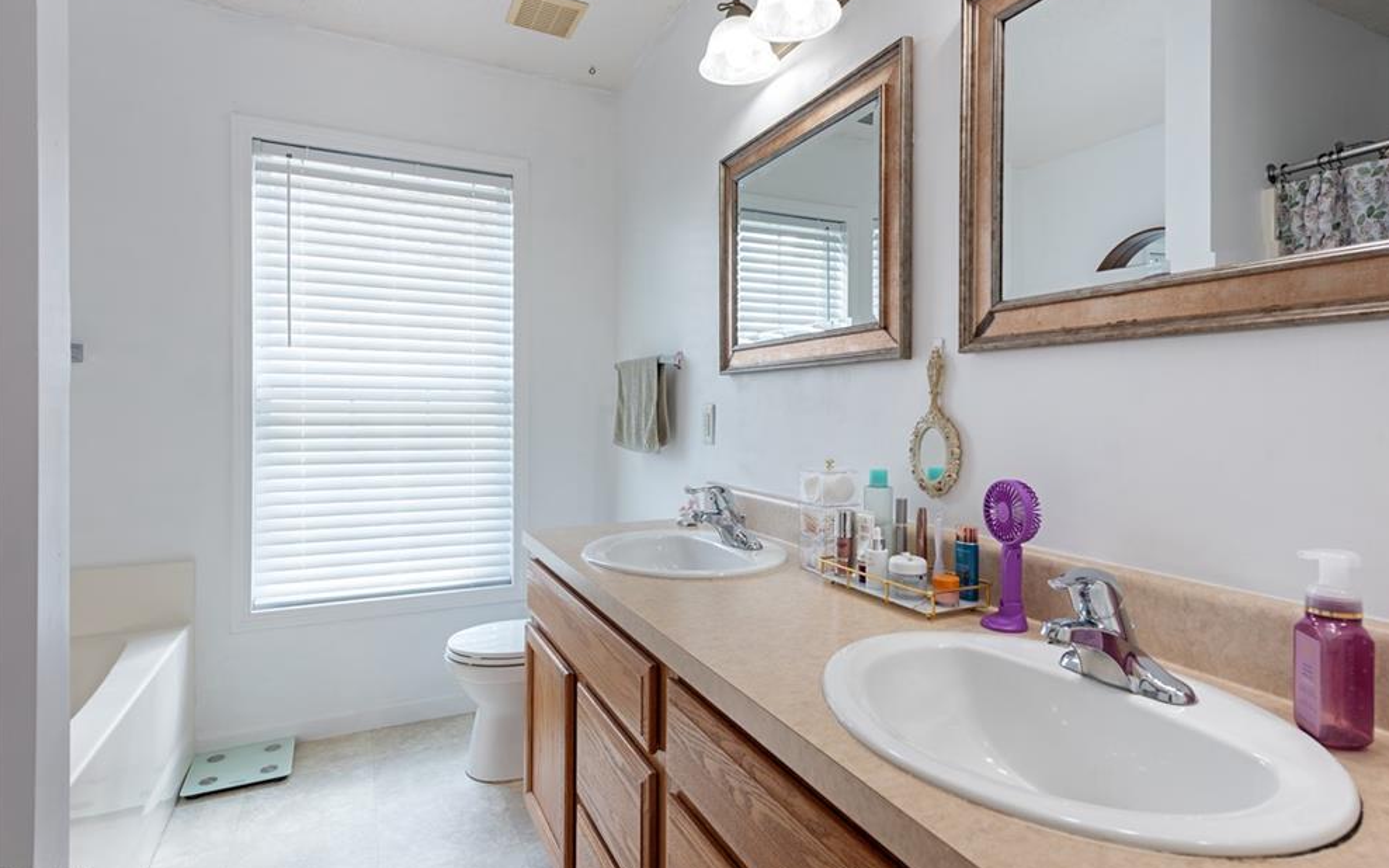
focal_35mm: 19
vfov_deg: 62.2
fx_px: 719
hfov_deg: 88.0
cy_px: 412
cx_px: 712
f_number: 9
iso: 100
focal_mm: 18
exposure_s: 1/8
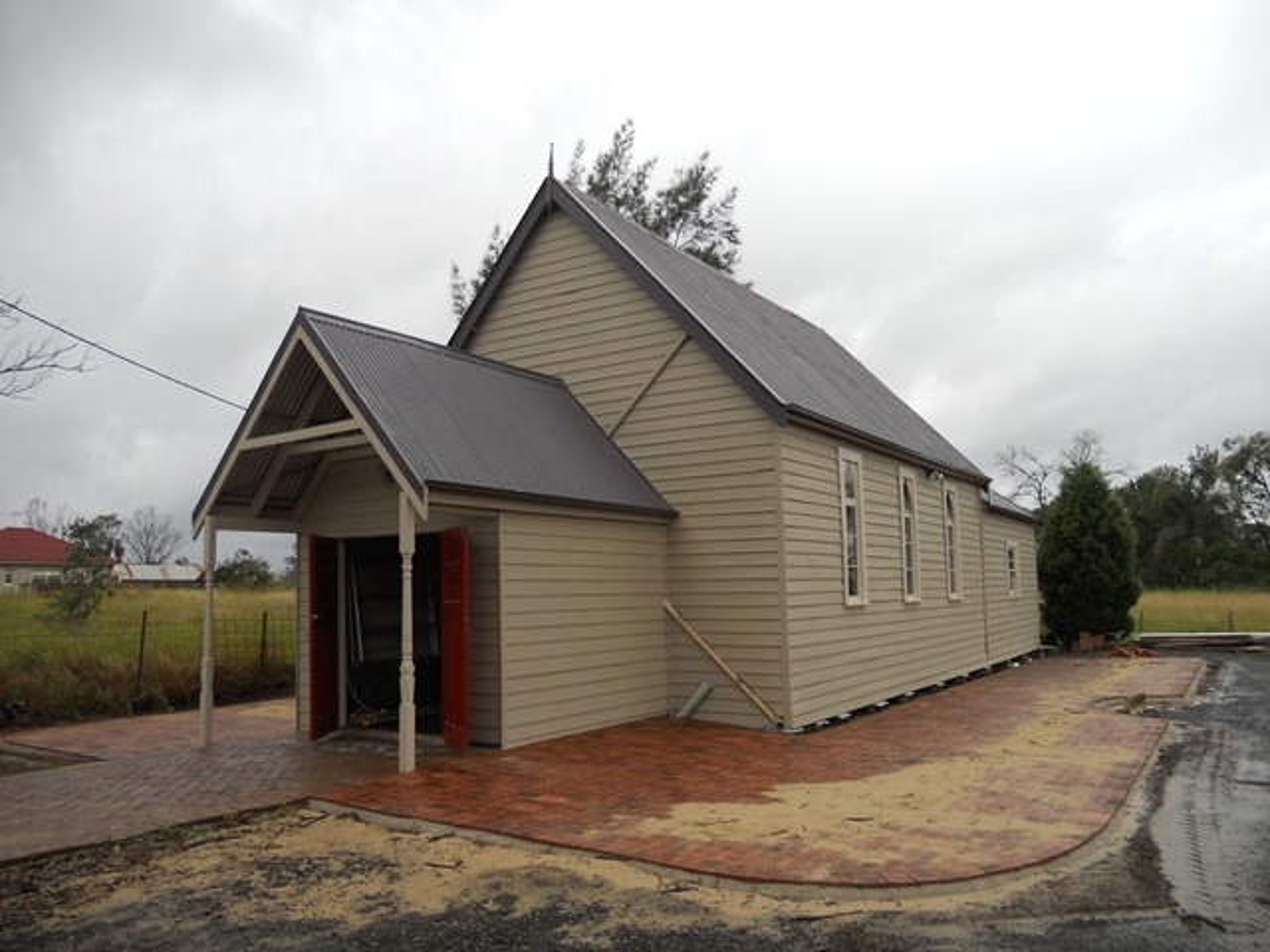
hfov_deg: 65.3
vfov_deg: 51.4
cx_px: 635
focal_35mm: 27
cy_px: 476
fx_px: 991
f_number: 3.2
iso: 80
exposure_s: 1/500
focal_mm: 4.9
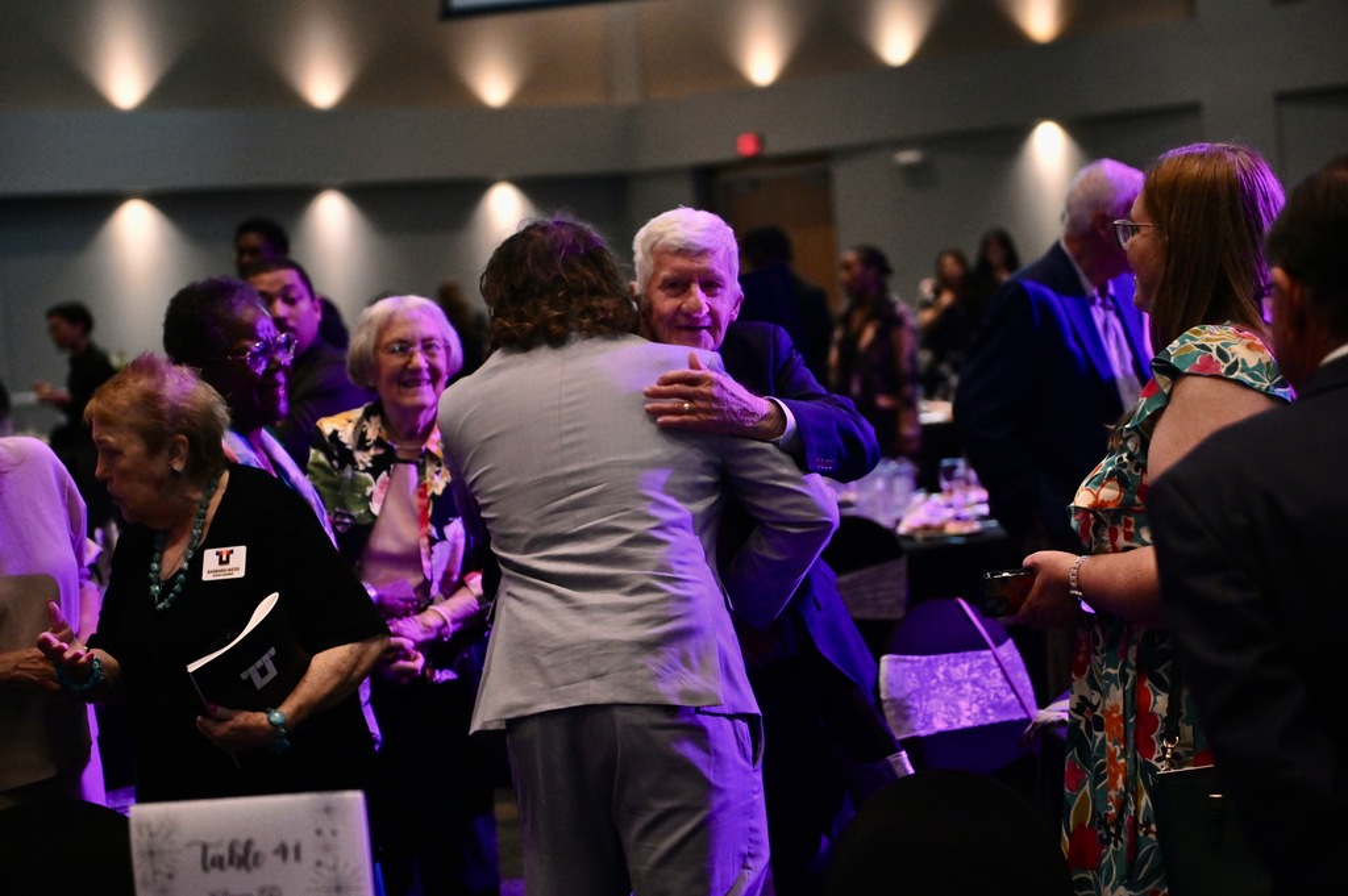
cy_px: 448
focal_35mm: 70
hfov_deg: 28.9
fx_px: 2619
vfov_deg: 19.4
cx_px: 674
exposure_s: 1/320
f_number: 2.8
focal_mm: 70
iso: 3200
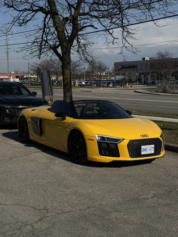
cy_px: 118
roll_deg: -0.9
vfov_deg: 39.7
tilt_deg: -6.8
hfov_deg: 30.3
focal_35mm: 48
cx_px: 89
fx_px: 329
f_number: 1.78
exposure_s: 1/13333
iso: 80
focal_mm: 6.76
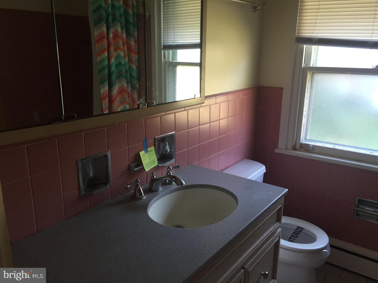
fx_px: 317
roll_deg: -0.9
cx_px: 189
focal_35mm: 29
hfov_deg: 61.7
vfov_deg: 48.2
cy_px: 142
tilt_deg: -16.0
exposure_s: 1/30
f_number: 2.2
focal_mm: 4.15
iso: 100
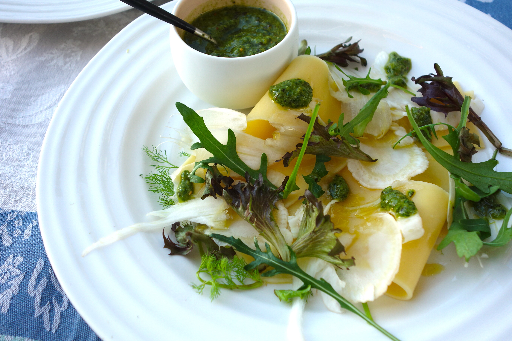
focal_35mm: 37
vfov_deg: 35.9
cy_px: 170
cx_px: 256
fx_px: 526
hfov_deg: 51.9
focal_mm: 13.58
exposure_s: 1/100
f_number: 3.5
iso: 125
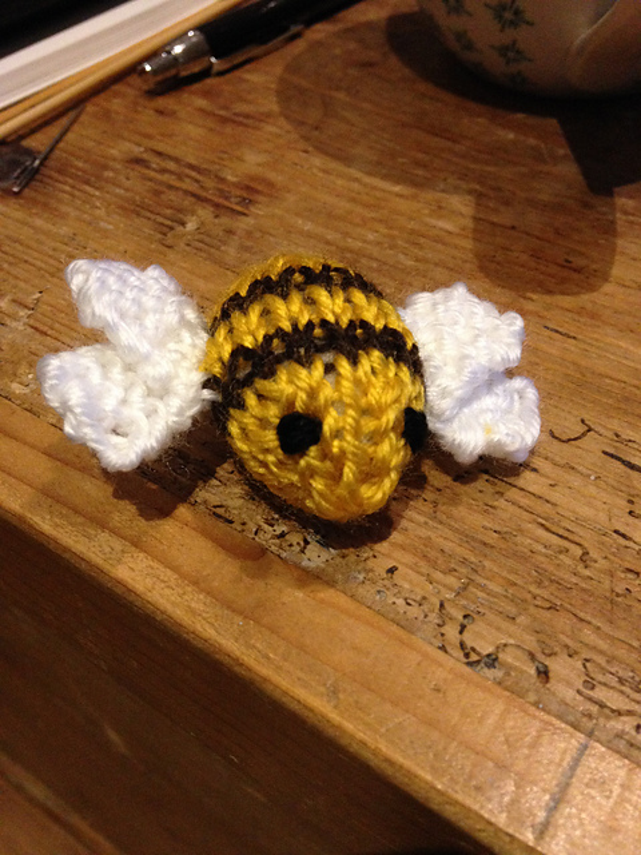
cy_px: 428
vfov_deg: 55.4
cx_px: 320
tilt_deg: -44.9
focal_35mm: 33
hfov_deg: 42.9
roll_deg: +1.0
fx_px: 815
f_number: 2.4
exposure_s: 1/17
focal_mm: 4.12
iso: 400
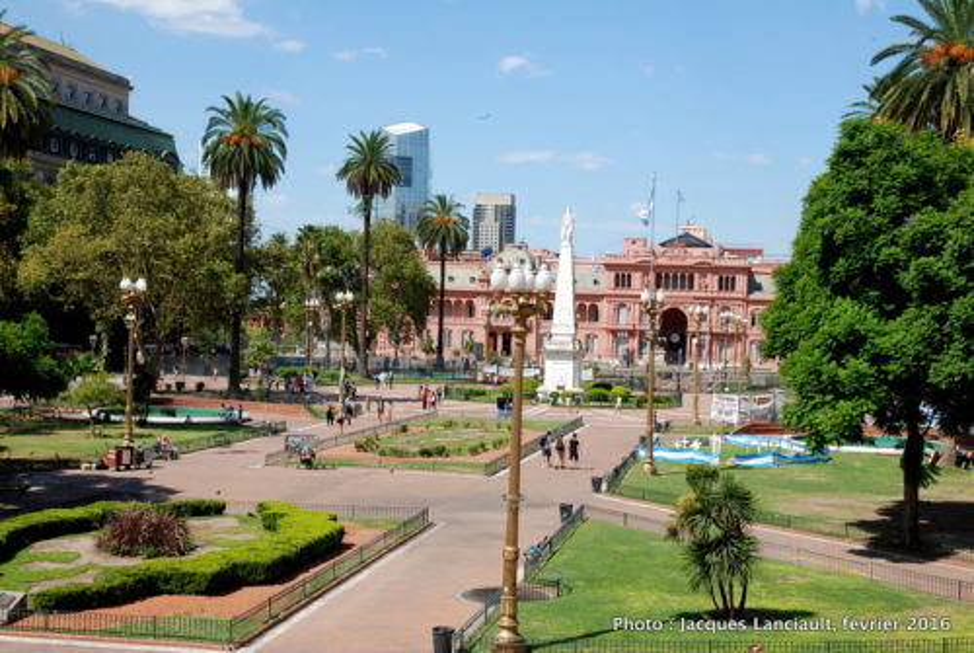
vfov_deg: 25.8
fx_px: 1422
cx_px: 487
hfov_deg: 37.8
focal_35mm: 52
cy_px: 326
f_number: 16
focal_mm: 35
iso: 100
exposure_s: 1/60
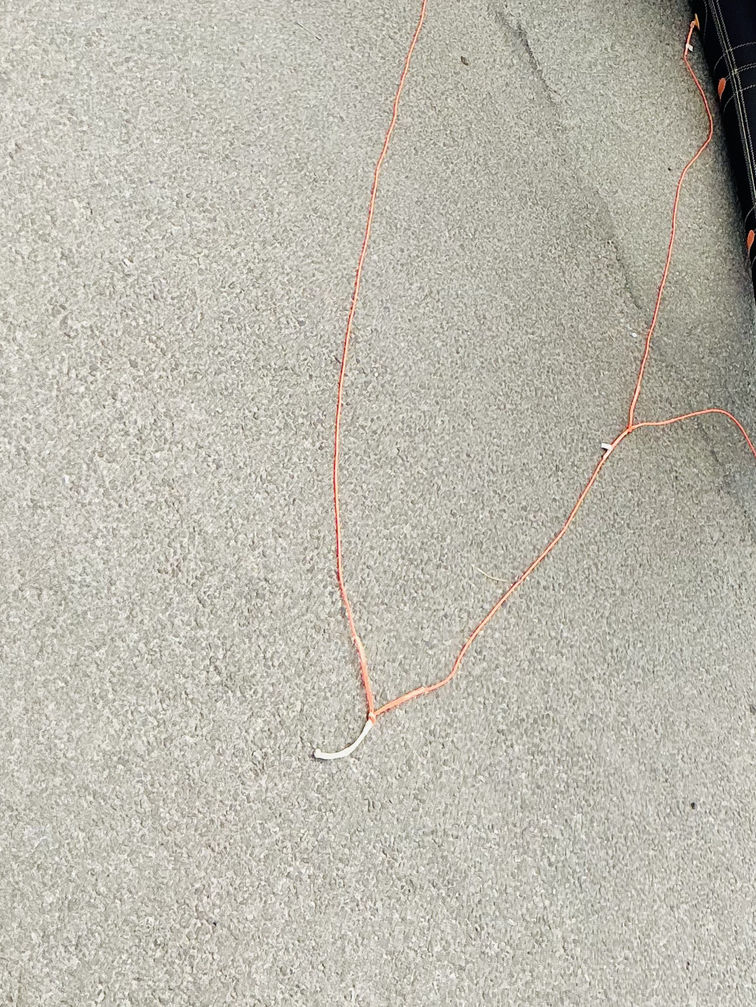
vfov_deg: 29.6
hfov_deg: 23.7
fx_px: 1776
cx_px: 596
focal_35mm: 61
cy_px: 3
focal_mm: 3
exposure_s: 1/700
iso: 25
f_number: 1.8
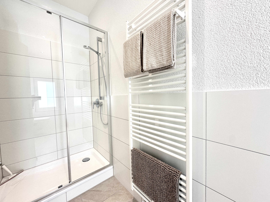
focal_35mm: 14
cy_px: 101
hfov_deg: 102.1
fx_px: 109
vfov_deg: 85.7
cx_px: 135
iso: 100
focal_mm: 2.22
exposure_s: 1/100
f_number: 2.2
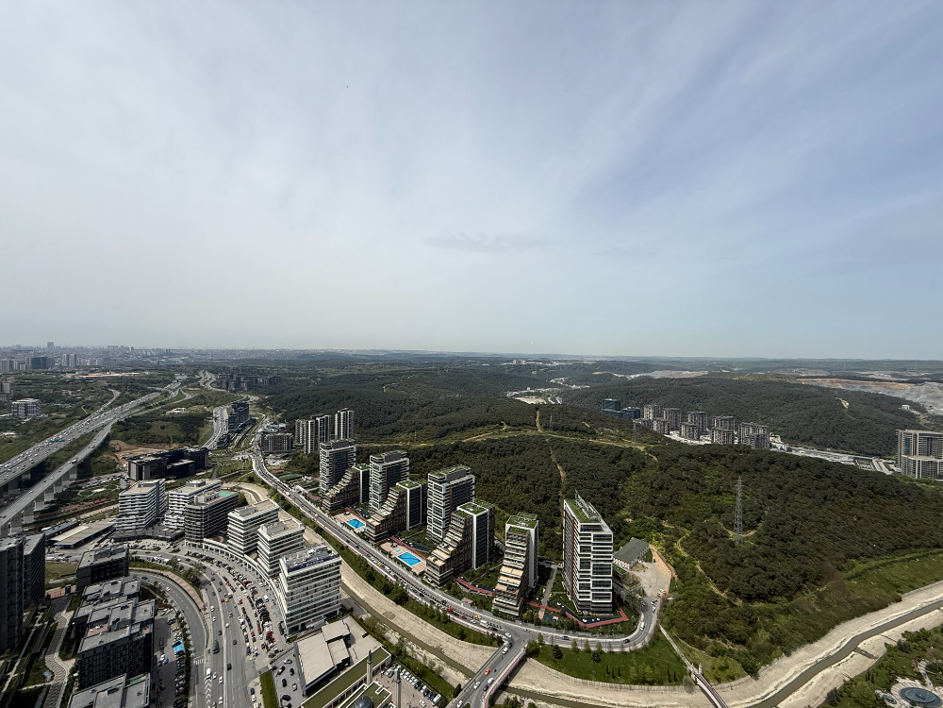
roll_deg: -0.7
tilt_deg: -0.1
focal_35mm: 14
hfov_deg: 102.1
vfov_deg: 85.7
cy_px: 354
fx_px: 381
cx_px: 472
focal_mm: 2.22
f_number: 2.2
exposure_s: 1/3891
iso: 50
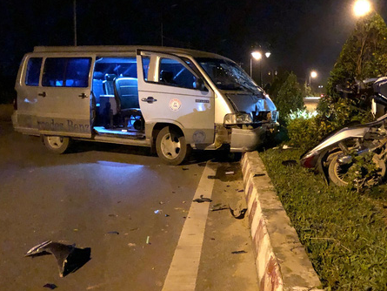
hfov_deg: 43.2
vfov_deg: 33.6
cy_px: 129
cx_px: 261
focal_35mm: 43
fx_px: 481
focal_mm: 4
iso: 400
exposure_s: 1/4
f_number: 1.8
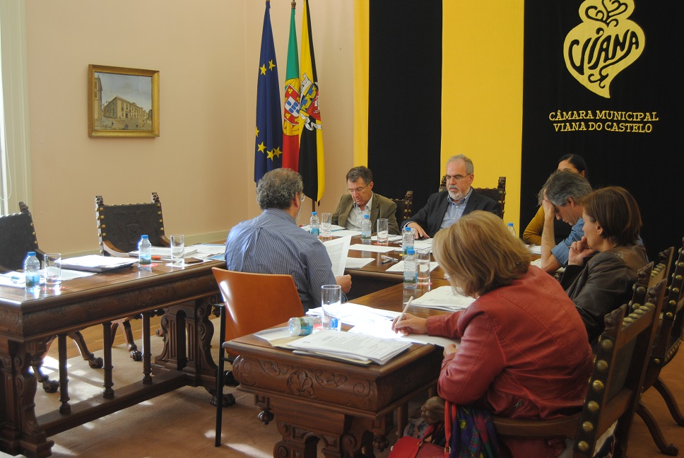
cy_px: 229
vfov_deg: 34.3
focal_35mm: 39
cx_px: 342
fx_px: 742
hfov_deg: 49.5
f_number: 4
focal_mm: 26
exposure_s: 1/30
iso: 280
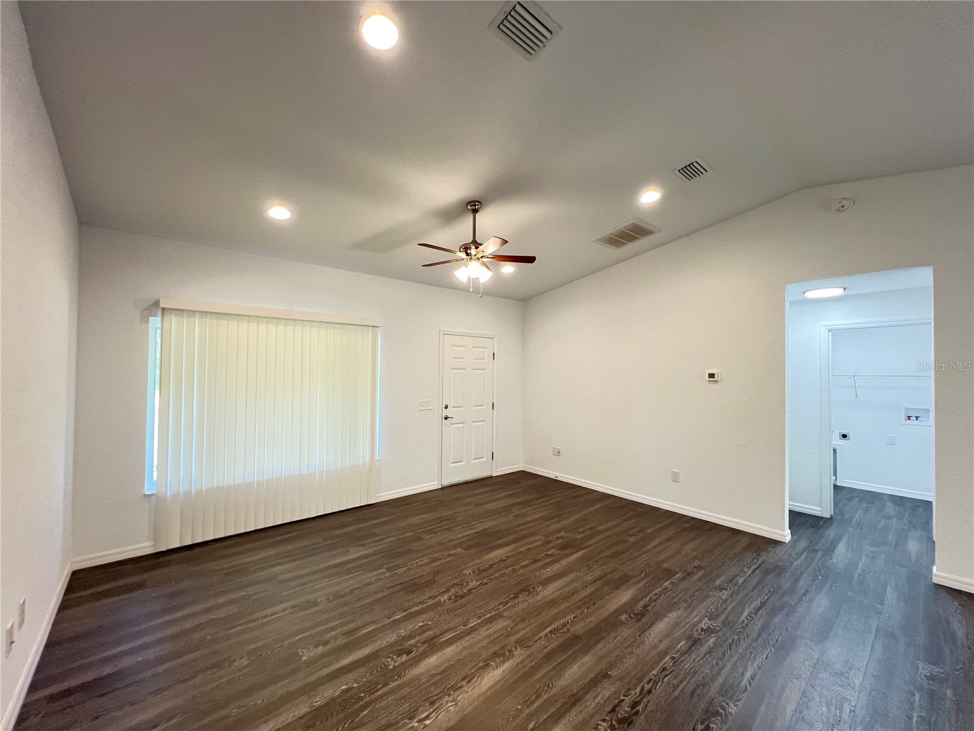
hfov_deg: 106.2
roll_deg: +0.2
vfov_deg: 89.9
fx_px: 366
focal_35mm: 13
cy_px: 366
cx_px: 487
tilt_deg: +2.3
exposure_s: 1/60
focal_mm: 1.57
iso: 320
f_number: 1.8
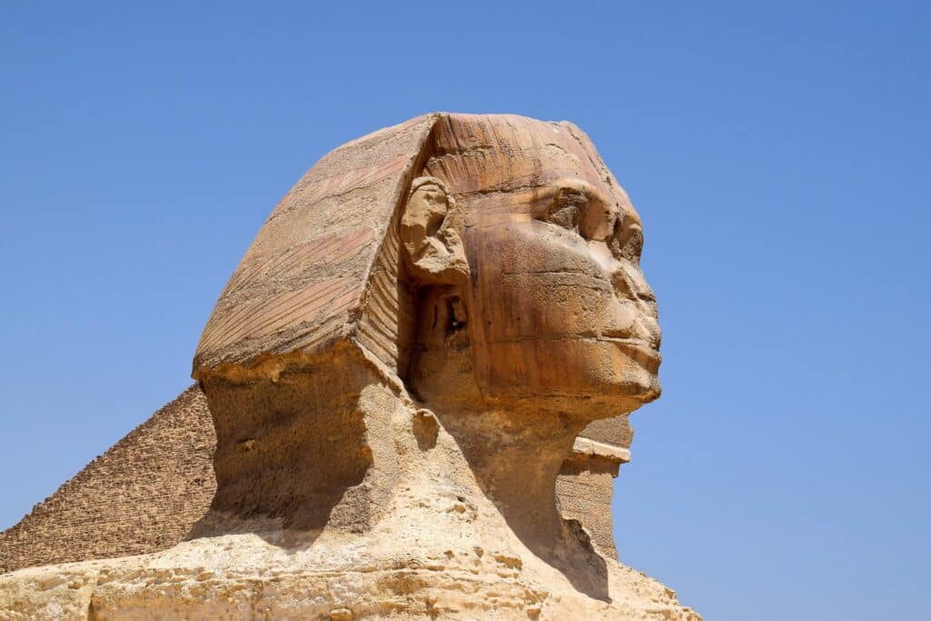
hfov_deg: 24.6
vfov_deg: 16.6
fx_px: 2134
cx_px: 466
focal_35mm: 82
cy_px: 310
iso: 220
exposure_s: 1/500
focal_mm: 55
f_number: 11
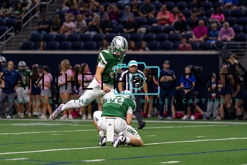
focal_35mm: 286
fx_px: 1966
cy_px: 64
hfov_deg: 7.2
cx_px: 100
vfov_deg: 4.8
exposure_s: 1/1000
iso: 2000
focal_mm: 170
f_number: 2.8
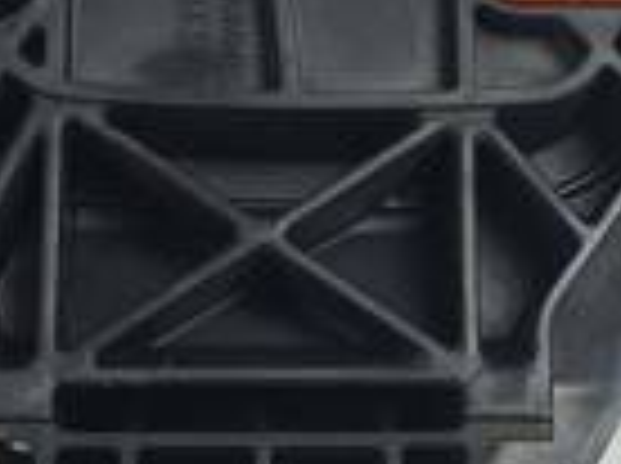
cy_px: 205
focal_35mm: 121
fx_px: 2167
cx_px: 338
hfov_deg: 16.3
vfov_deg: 12.2
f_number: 2.4
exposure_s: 1/195
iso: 50
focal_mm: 4.3
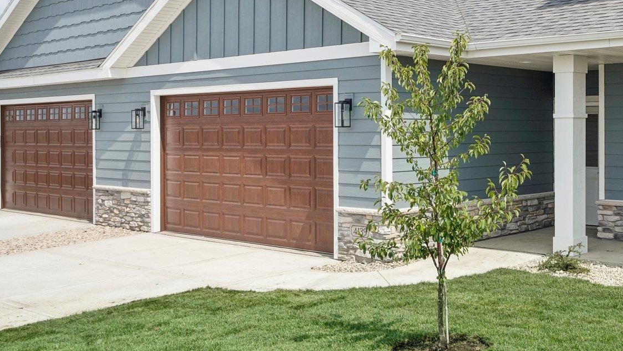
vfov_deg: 25.5
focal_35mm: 46
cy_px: 67
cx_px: 507
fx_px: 760
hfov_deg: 42.4
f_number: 8
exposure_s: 1/500
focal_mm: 24
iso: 320
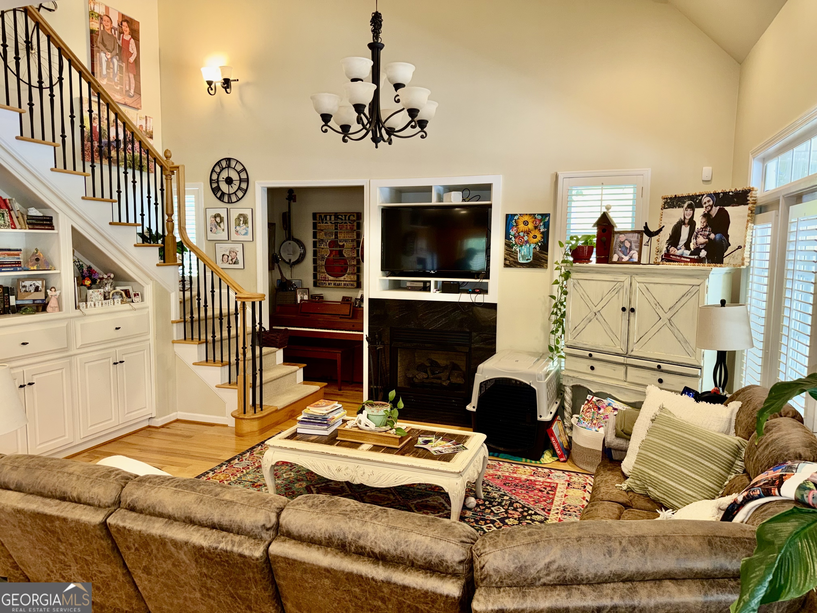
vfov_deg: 56.8
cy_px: 306
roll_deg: -0.4
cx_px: 408
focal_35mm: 24
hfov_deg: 71.6
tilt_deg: -5.3
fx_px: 566
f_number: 1.78
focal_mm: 6.76
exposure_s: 1/24
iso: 100
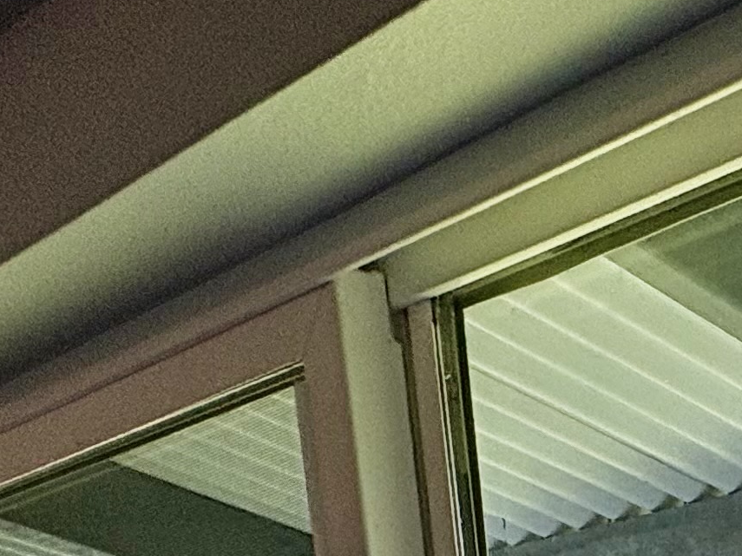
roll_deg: +1.5
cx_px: 1081
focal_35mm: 66
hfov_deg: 23.9
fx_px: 1415
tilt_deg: -12.1
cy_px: 1146
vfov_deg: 16.4
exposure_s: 1/191
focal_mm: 2.22
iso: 40
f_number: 2.2
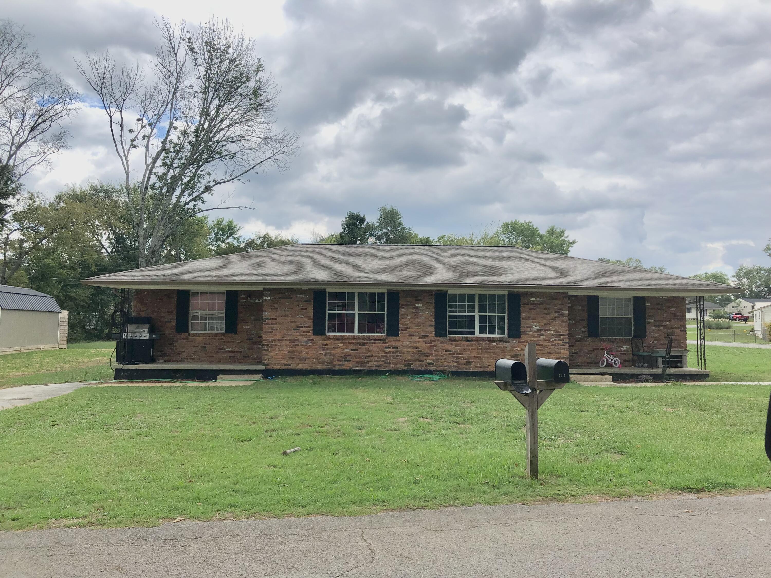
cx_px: 386
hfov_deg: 63.4
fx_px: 624
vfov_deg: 49.7
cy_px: 289
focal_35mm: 28
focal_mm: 4
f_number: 1.8
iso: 20
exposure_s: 1/1919
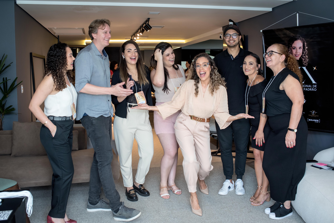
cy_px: 112
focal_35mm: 35
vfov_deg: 37.9
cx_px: 167
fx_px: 325
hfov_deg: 54.4
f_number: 5
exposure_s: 1/125
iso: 1250
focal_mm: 35
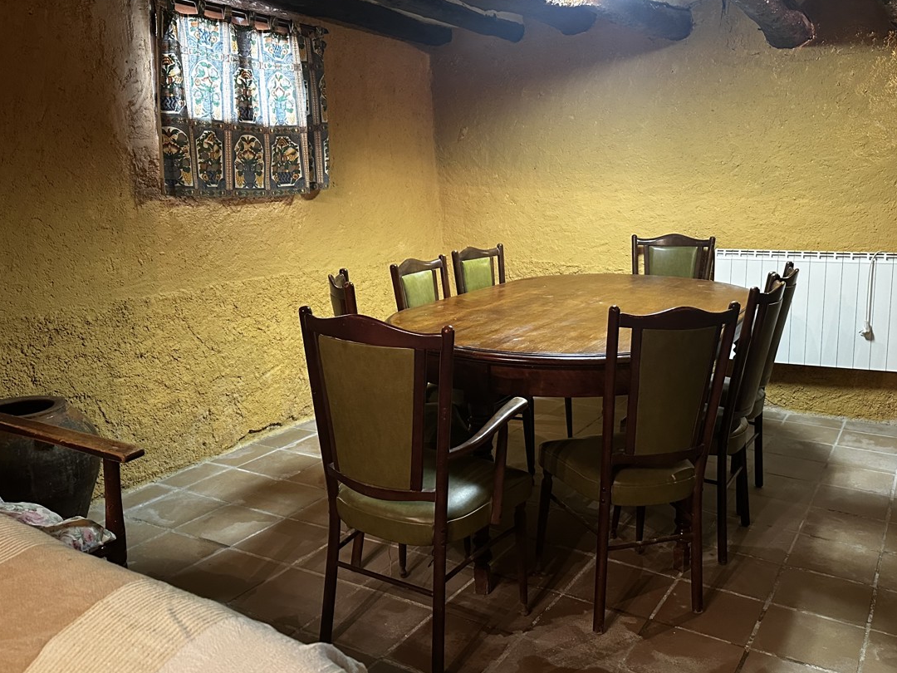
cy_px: 317
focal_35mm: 32
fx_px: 829
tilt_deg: -10.2
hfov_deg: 56.8
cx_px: 483
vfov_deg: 44.1
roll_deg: -1.0
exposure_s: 1/33
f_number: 1.78
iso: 640
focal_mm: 6.86
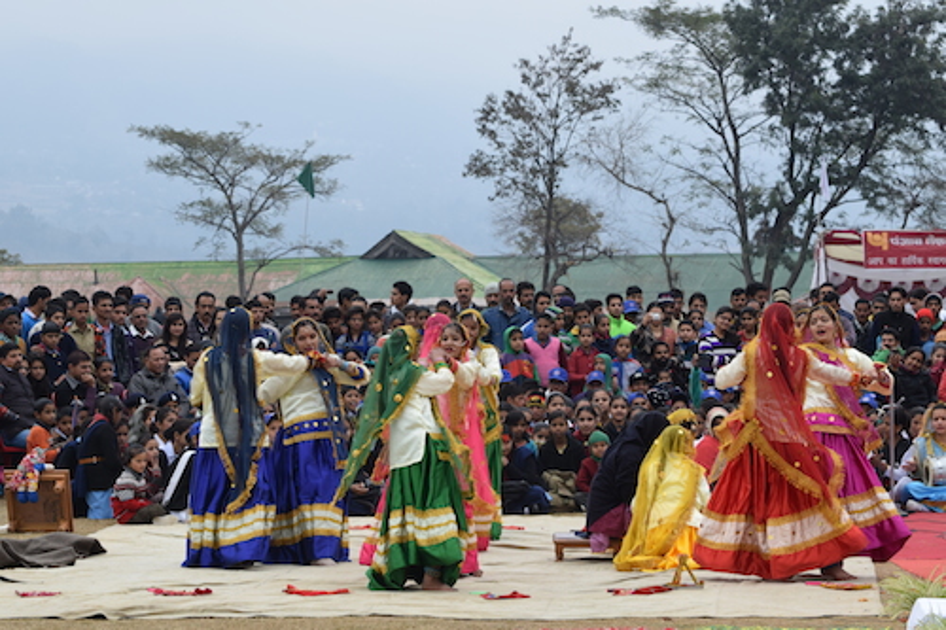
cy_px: 315
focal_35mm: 128
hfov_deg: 16.1
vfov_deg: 10.7
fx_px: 3349
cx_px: 473
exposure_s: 1/250
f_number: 8
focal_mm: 85
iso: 360
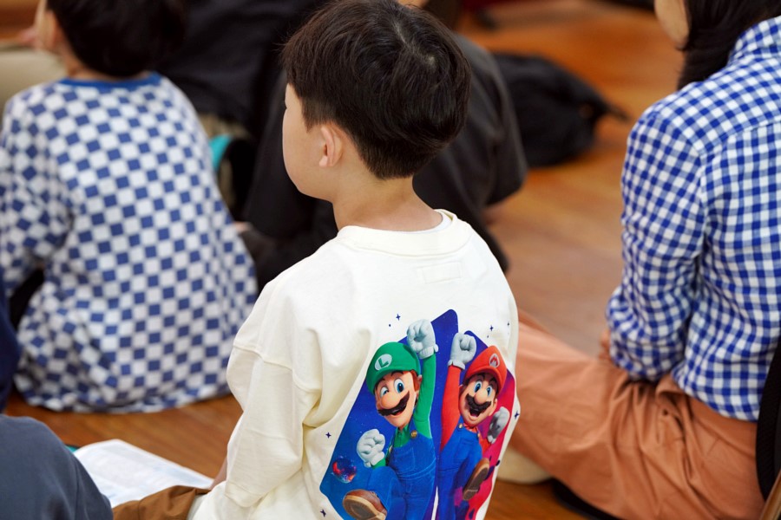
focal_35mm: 133
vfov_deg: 10.3
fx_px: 2885
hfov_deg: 15.4
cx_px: 390
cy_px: 260
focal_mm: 133
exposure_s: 1/160
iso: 1250
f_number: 4
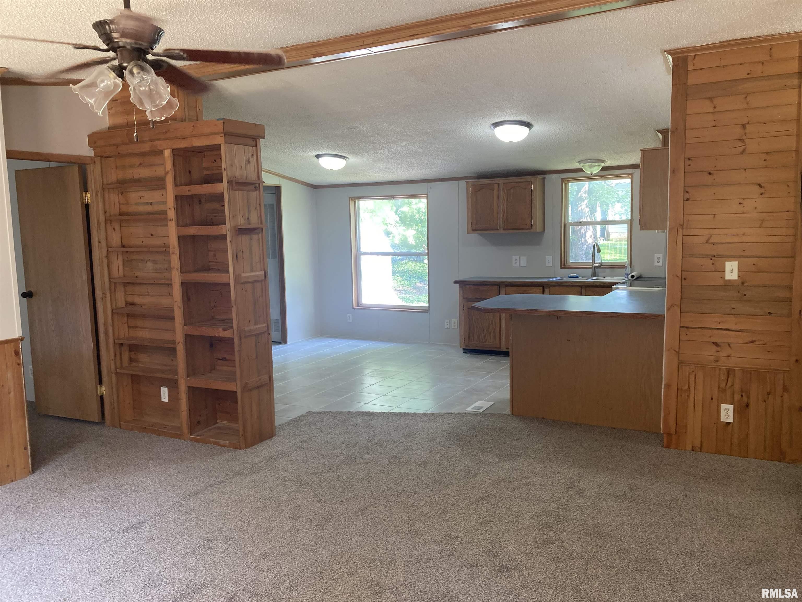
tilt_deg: -4.8
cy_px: 301
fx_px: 649
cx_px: 401
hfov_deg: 63.4
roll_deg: +1.4
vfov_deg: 49.7
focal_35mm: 28
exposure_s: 1/60
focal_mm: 3.99
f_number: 1.8
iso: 80
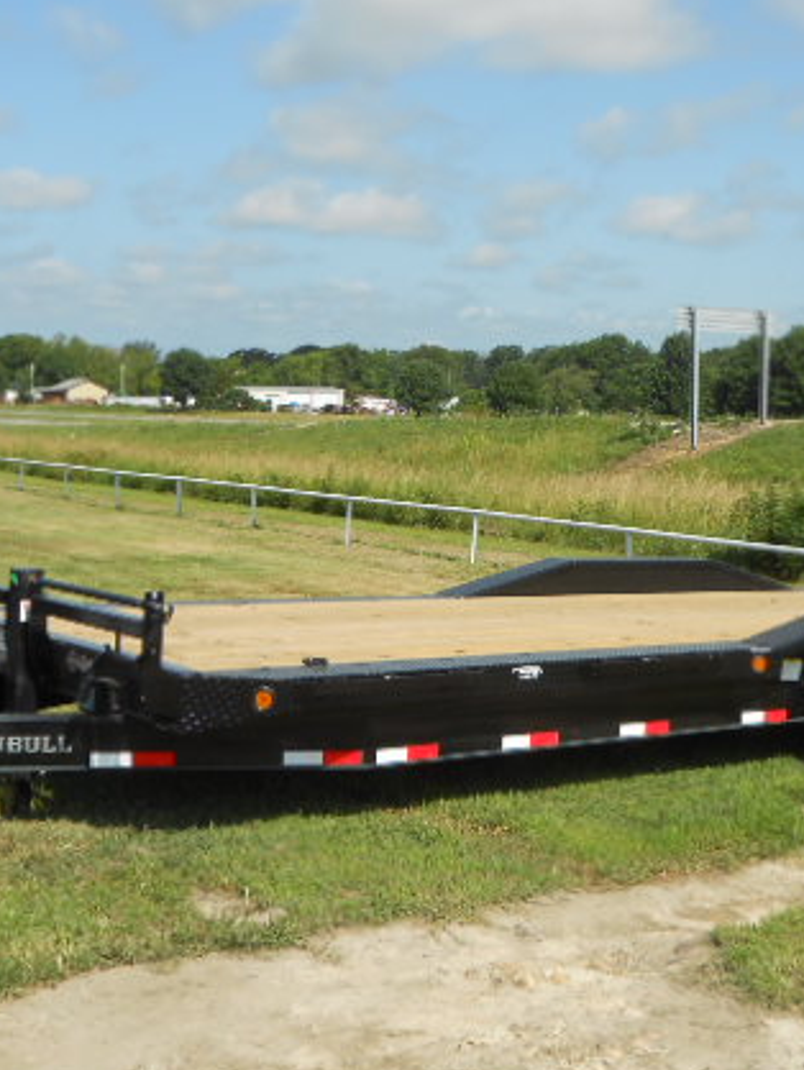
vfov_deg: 36.8
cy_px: 491
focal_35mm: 52
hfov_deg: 28.0
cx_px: 463
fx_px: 1609
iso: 80
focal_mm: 6
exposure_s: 1/800
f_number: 3.9
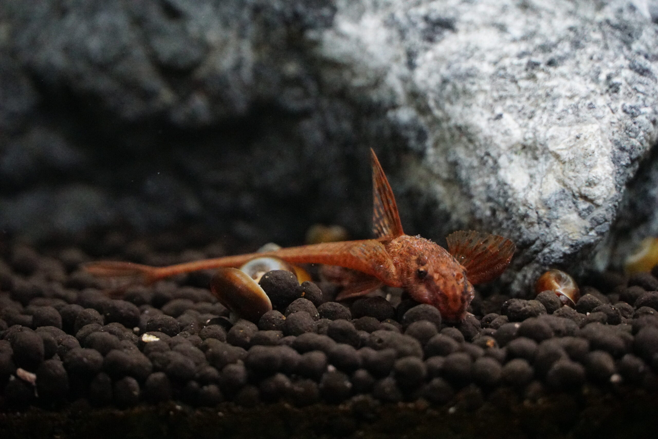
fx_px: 3701
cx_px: 329
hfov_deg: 10.2
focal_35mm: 202
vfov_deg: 6.8
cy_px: 220
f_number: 5.6
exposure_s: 1/200
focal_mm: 135
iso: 10000
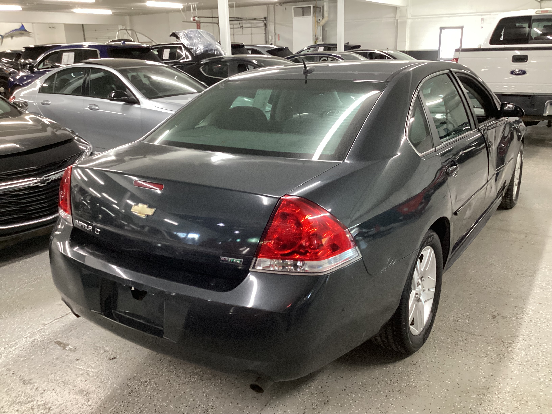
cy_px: 207
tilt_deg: -20.1
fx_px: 494
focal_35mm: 31
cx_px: 276
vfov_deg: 45.4
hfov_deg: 58.4
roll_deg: +1.1
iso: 400
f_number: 2.4
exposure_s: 1/50
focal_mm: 3.3
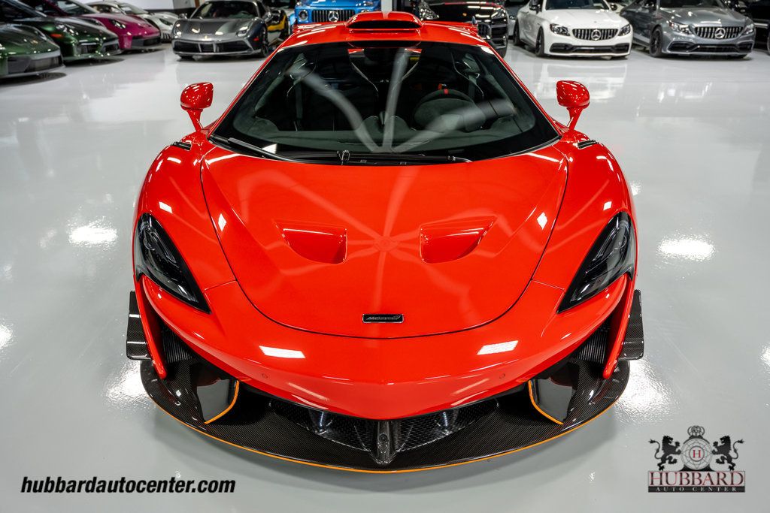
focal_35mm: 27
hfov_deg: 67.4
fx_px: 578
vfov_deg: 47.9
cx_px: 385
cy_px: 256
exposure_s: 1/60
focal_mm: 27
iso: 800
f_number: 5
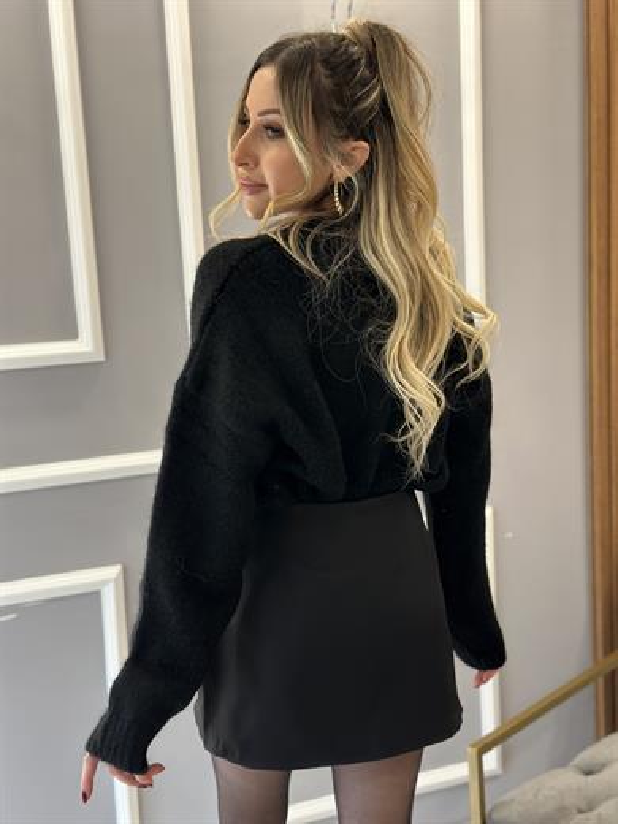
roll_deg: +3.0
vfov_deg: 39.7
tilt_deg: -8.5
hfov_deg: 30.3
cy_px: 412
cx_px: 309
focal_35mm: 48
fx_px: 1143
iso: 125
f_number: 1.78
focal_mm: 6.86
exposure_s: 1/75
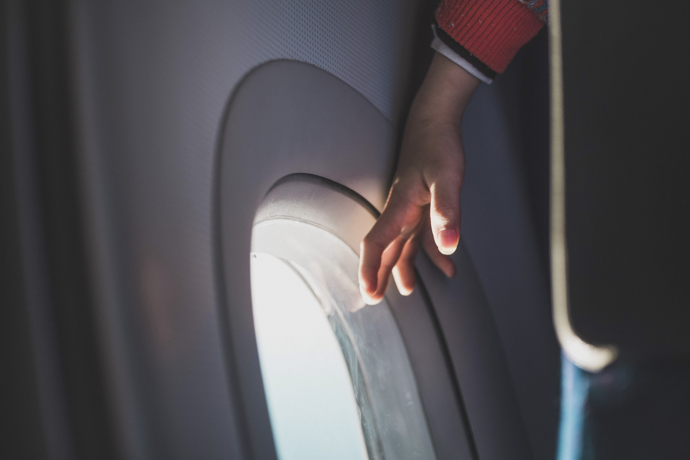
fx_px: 1437
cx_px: 345
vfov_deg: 18.2
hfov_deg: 27.0
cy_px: 230
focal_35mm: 75
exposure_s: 1/1700
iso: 200
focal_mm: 50
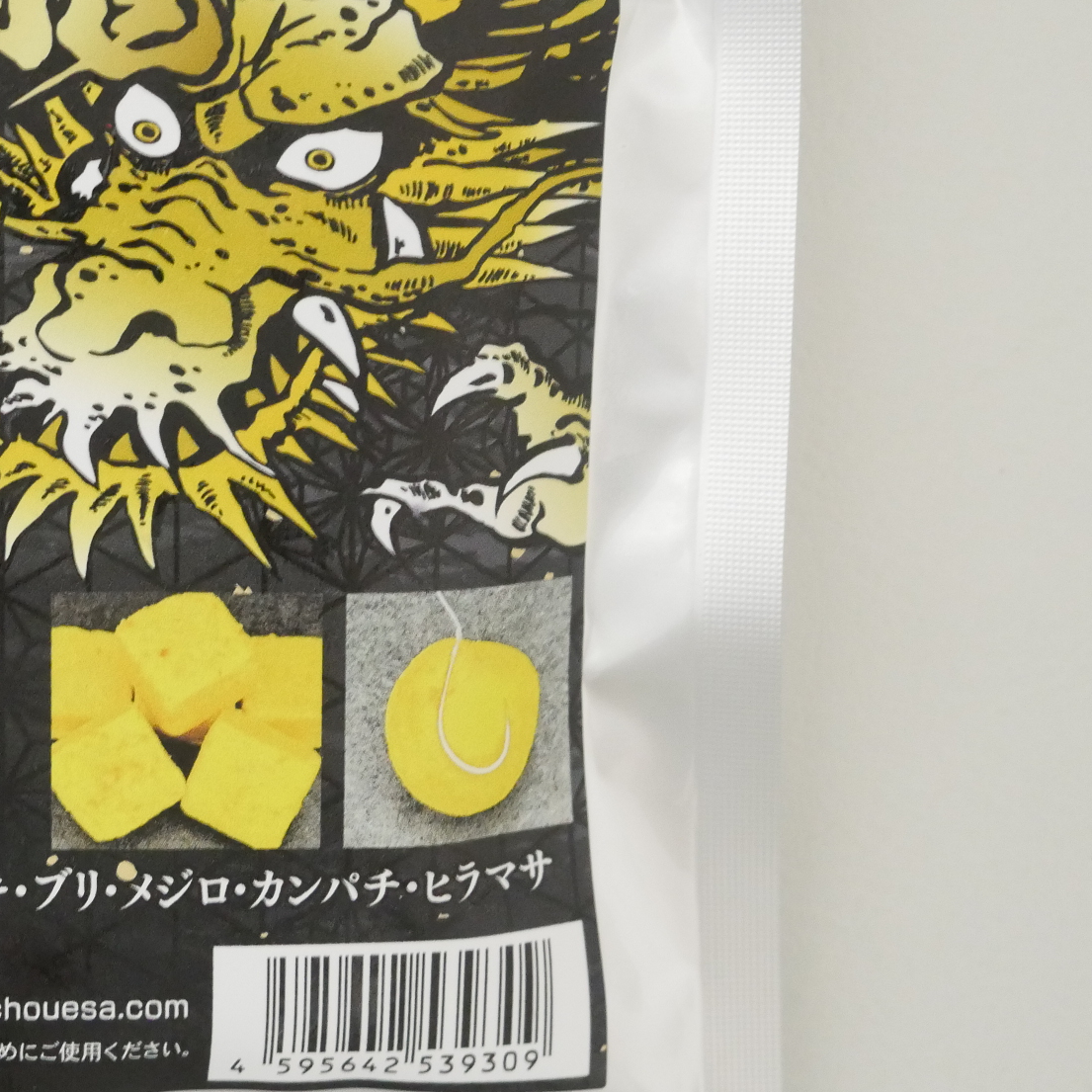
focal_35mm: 71
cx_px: 65
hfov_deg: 23.5
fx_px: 2534
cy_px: 349
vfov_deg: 24.2
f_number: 2.8
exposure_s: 1/15
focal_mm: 19
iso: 3200
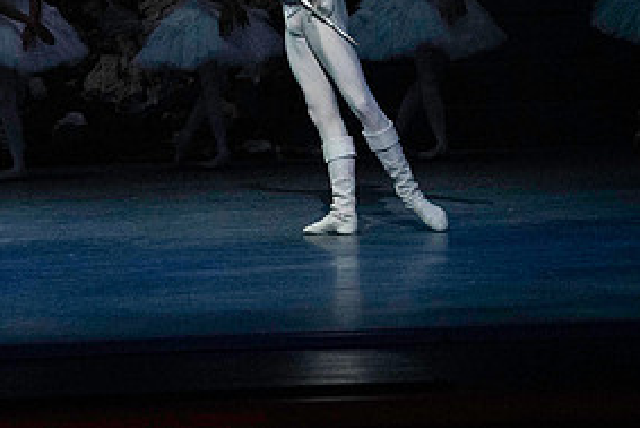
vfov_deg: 4.0
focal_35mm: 342
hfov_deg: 6.0
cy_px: -6
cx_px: 20
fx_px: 6083
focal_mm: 167
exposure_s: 1/400
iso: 25600
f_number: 5
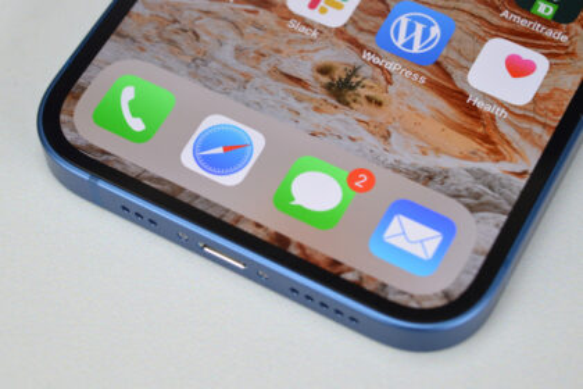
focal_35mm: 72
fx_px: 1166
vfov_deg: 18.9
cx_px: 292
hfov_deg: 28.1
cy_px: 194
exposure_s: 1/125
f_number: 5.6
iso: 400
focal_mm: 48
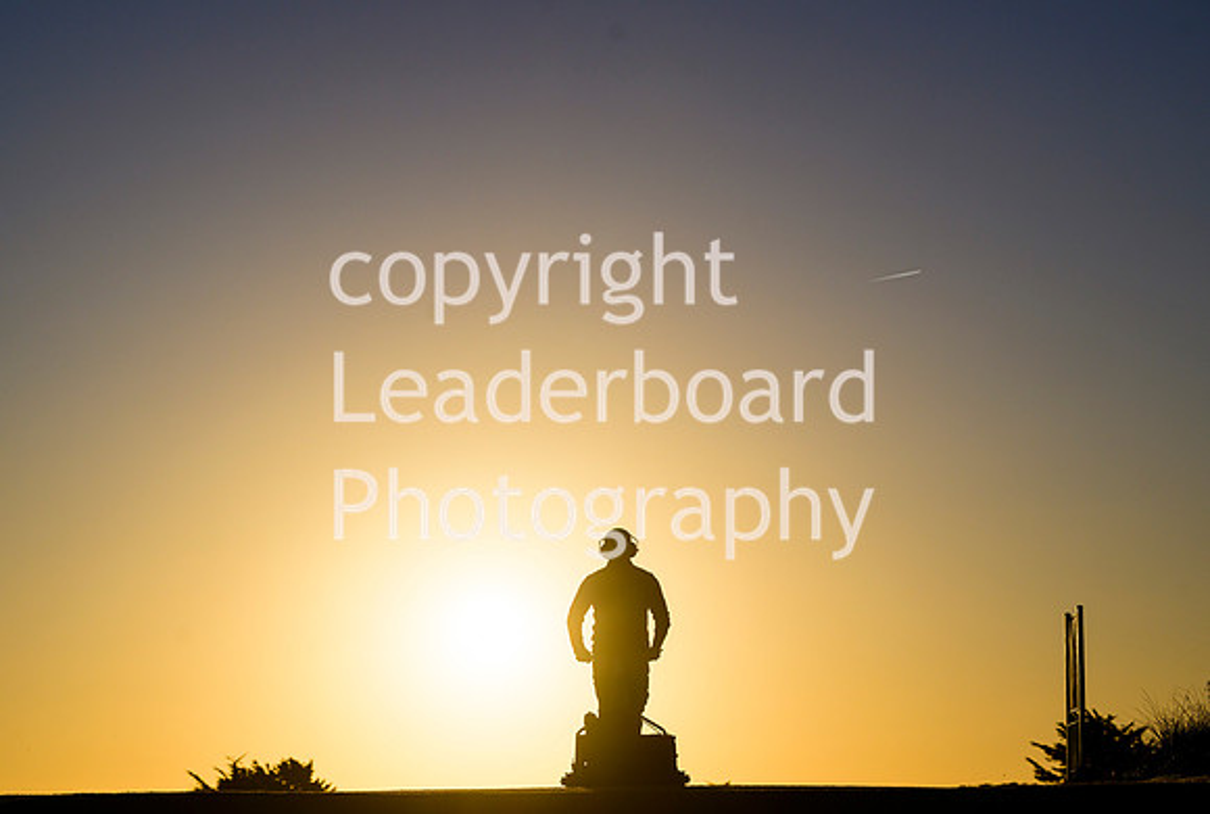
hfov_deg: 19.7
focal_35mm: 104
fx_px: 3492
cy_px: 441
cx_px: 548
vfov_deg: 13.3
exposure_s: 1/16000
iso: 320
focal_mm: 95
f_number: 5.6
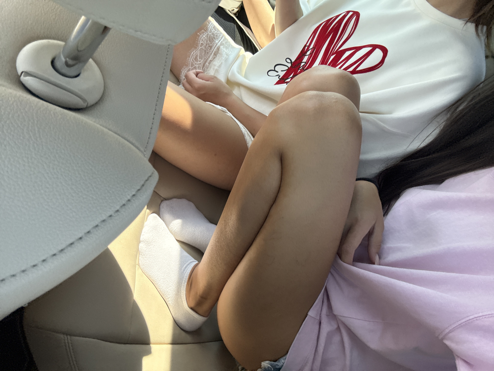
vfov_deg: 58.9
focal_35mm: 23
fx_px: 328
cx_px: 247
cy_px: 186
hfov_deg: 73.9
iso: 80
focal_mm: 2.69
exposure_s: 1/123
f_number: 1.9
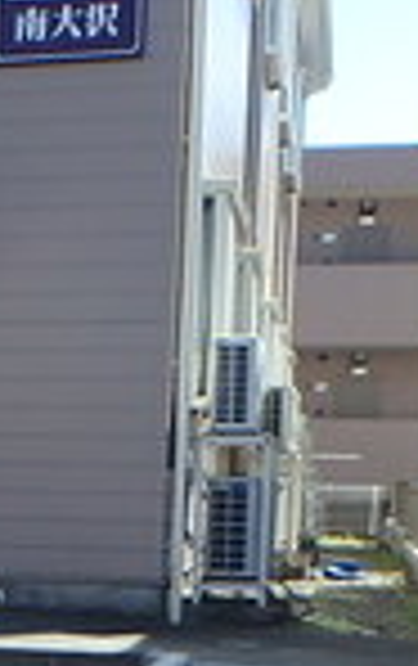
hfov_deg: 12.6
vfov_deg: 20.7
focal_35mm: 96
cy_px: 711
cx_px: -310
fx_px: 1743
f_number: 3.5
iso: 125
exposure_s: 1/500
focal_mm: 3.7
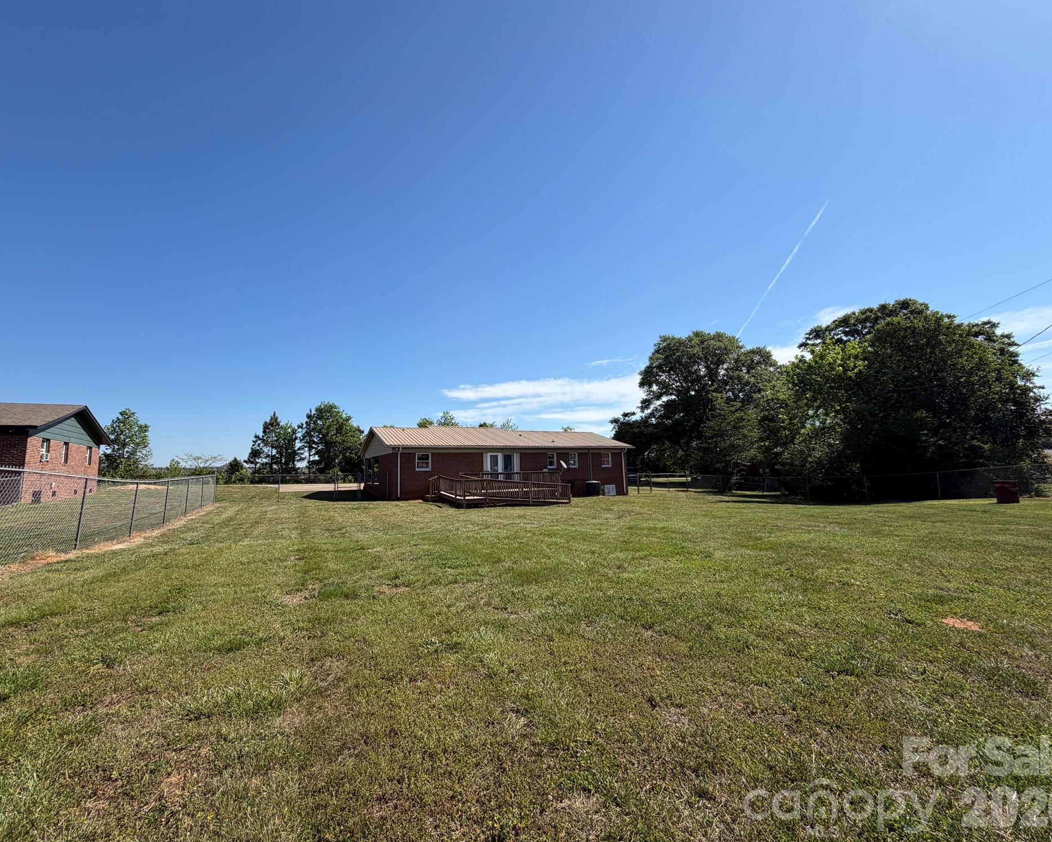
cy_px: 414
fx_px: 467
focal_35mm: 15
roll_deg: +1.5
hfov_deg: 96.7
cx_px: 505
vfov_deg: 84.0
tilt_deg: +7.5
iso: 20
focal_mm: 2.22
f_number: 2.2
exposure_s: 1/820
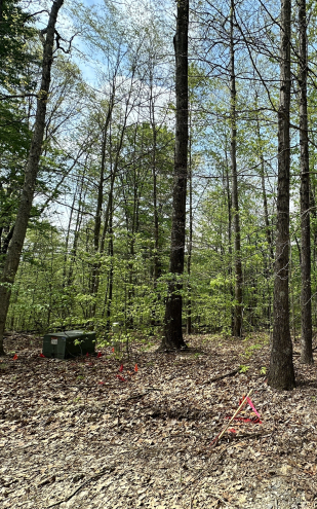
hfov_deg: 51.9
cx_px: 290
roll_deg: -0.8
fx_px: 277
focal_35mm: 20
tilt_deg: +6.7
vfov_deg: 85.1
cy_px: 255
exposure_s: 1/513
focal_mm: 2.22
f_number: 2.2
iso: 40
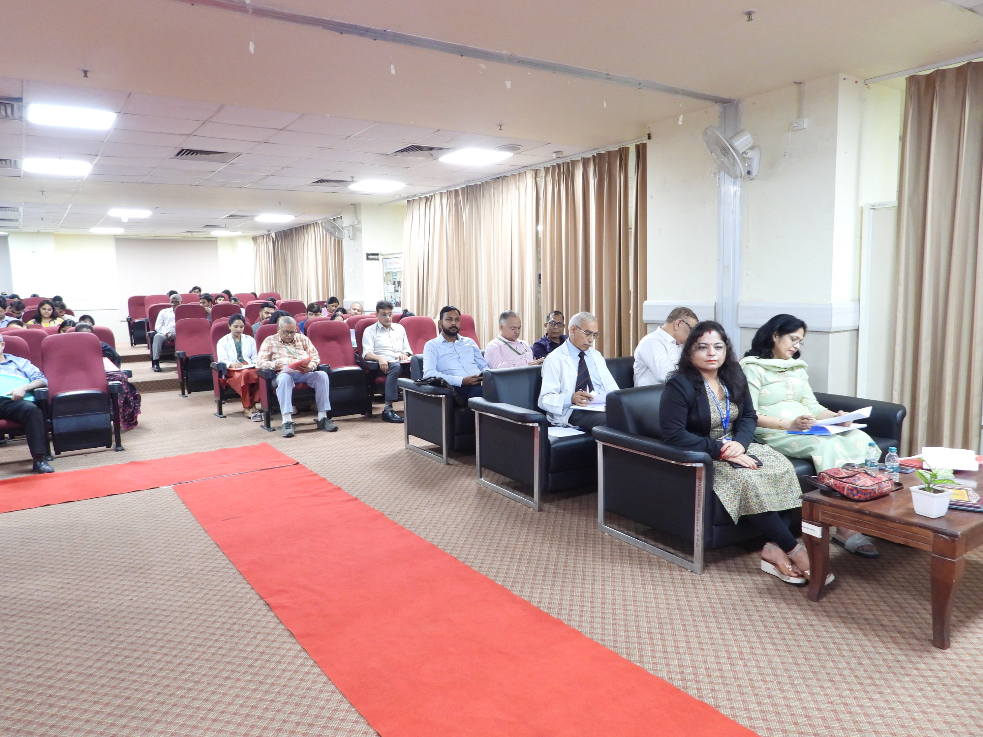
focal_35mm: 24
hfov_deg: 71.6
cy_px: 368
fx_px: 682
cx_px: 492
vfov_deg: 56.8
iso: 400
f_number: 2.8
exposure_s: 1/13
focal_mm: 4.3
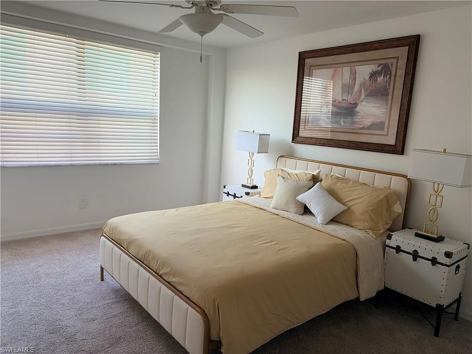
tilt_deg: -10.5
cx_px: 236
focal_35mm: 26
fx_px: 355
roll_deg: -3.9
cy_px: 177
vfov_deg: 53.1
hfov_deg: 67.3
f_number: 1.6
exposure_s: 1/77
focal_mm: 5.96
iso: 125
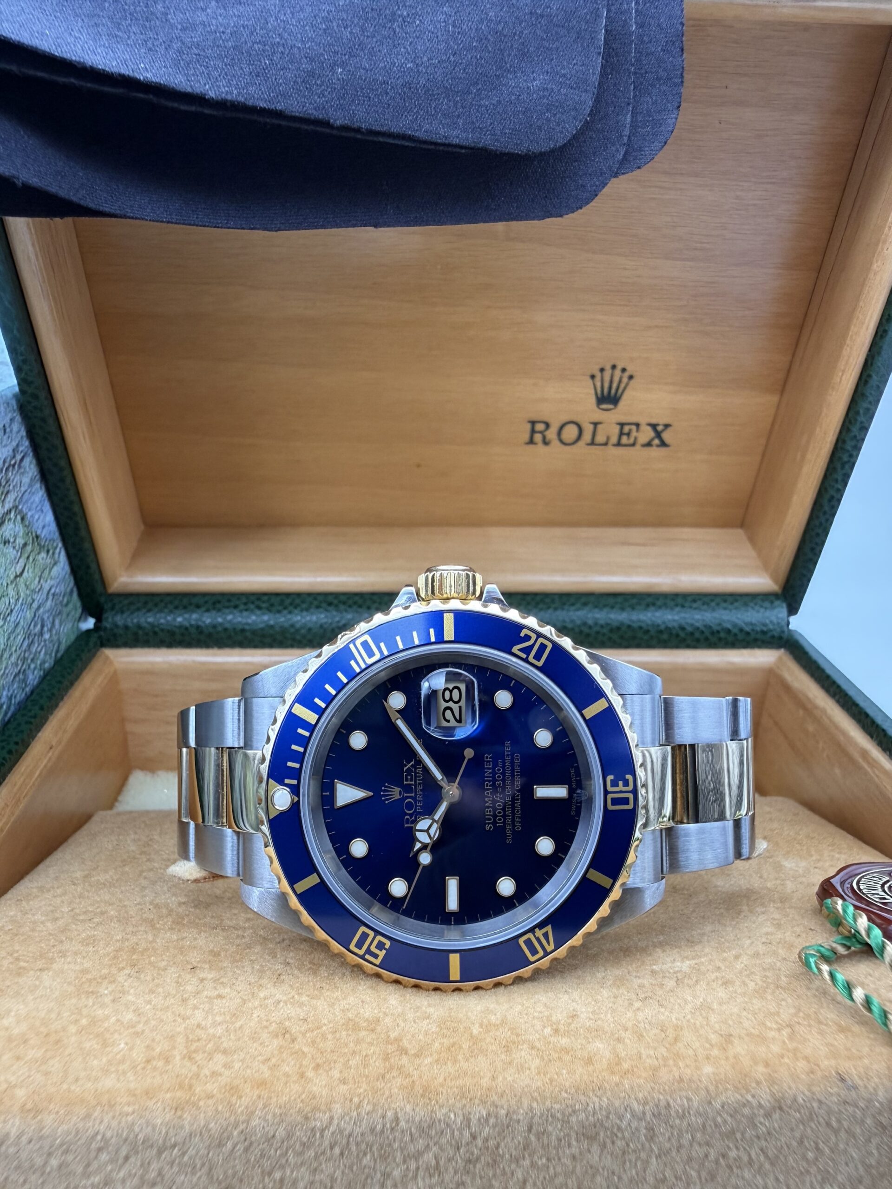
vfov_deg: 71.6
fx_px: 825
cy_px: 594
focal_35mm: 24
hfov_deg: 56.8
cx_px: 446
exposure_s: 1/142
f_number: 2.2
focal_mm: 2.22
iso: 160
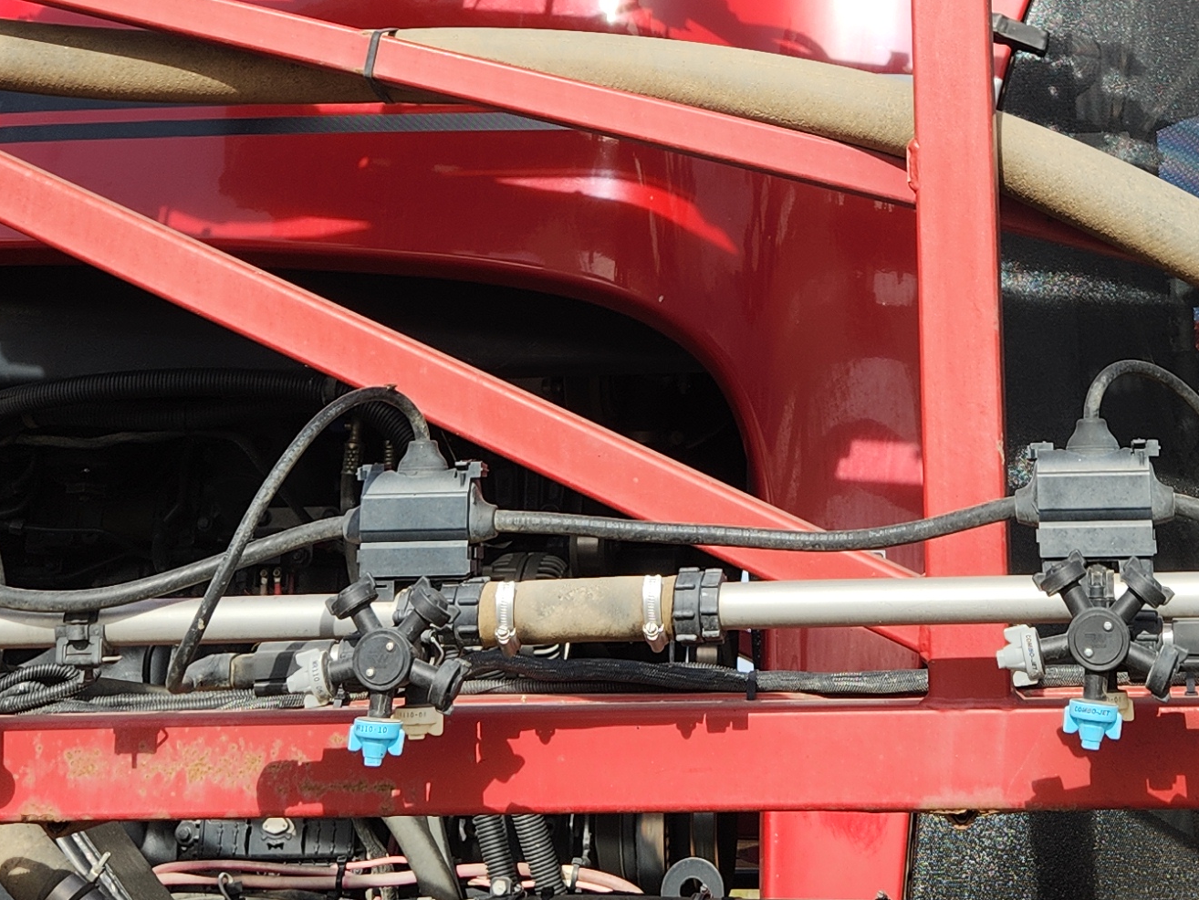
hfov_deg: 27.5
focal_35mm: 70
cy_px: -9
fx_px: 2425
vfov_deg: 20.3
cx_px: 839
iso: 20
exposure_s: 1/1202
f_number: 1.8
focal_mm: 5.4
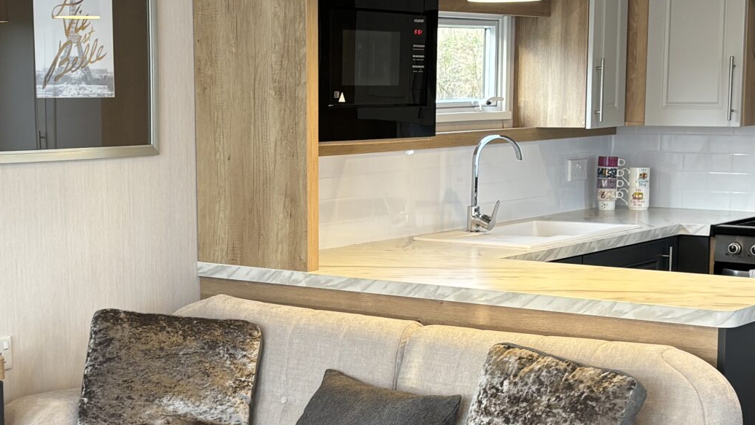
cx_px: 250
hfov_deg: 29.9
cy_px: 272
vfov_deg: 17.2
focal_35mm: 70
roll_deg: +0.5
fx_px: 1402
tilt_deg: -8.1
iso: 80
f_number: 1.6
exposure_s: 1/50
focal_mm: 5.96
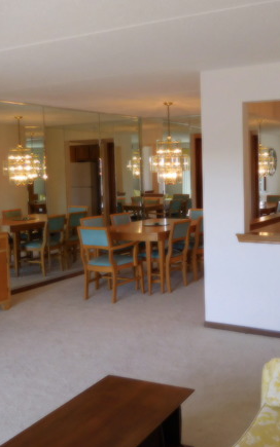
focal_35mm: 39
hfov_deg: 31.8
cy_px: 206
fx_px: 476
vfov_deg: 50.3
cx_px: 229
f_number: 3.3
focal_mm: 4.5
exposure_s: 1/60
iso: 125
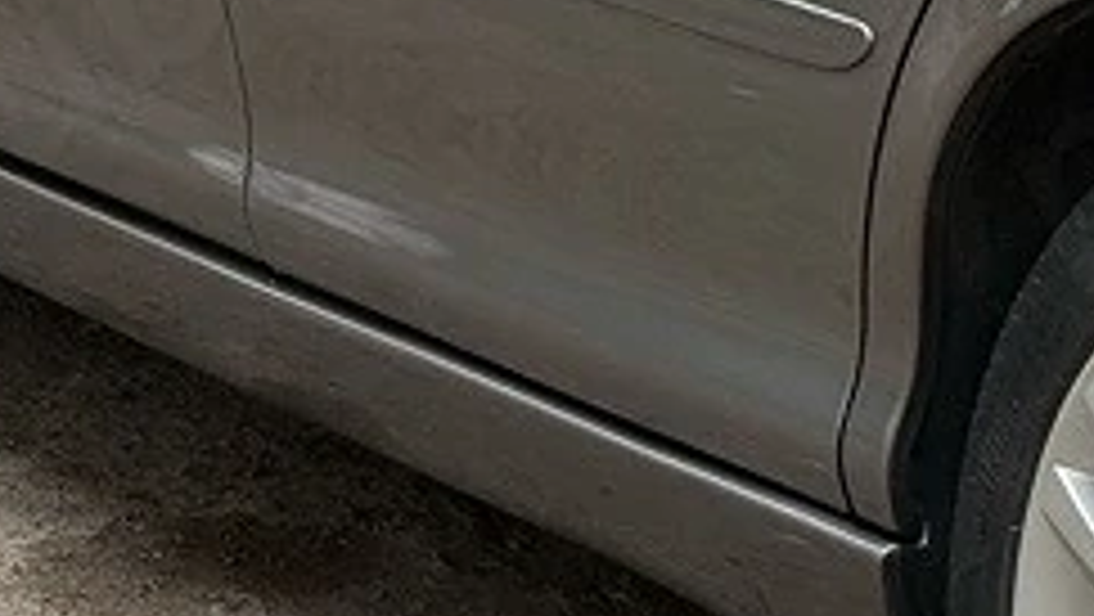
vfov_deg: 5.6
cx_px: 1787
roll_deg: -0.6
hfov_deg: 9.6
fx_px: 6240
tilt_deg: -12.7
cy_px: -76
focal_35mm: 215
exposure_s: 1/1185
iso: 80
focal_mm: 6.76
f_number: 1.78
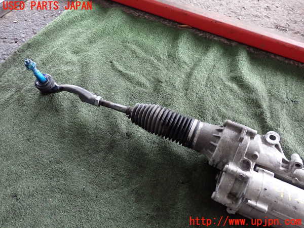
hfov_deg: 60.0
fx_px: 263
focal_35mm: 30
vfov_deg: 46.8
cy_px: 114
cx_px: 152
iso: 800
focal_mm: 5.4
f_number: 2.3
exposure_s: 1/30
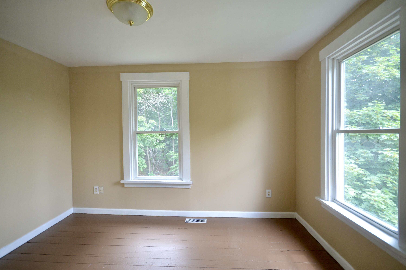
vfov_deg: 69.5
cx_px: 203
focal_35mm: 17
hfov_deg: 92.5
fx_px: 194
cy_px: 135
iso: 450
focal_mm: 11.5
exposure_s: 1/60
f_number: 4.2
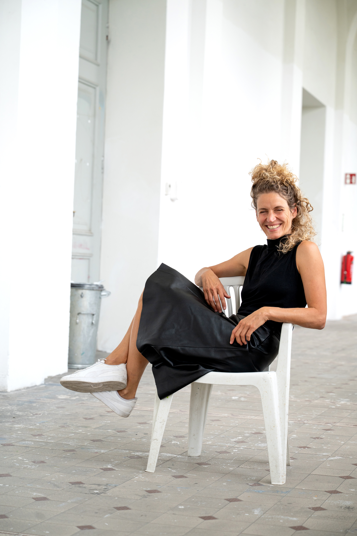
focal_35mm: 70
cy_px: 268
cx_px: 178
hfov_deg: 19.4
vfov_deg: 28.9
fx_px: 1043
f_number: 4
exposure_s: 1/200
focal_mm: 70
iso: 500
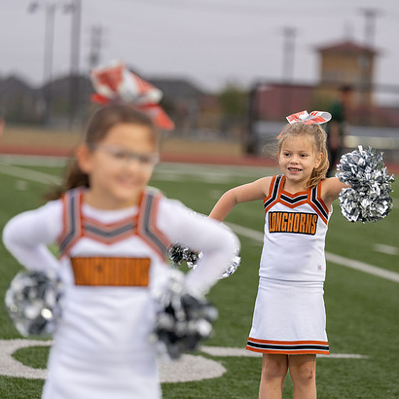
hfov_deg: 9.1
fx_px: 2517
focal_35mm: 193
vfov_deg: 9.1
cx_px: 256
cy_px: 200
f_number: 2.8
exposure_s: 1/1000
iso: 640
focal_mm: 150
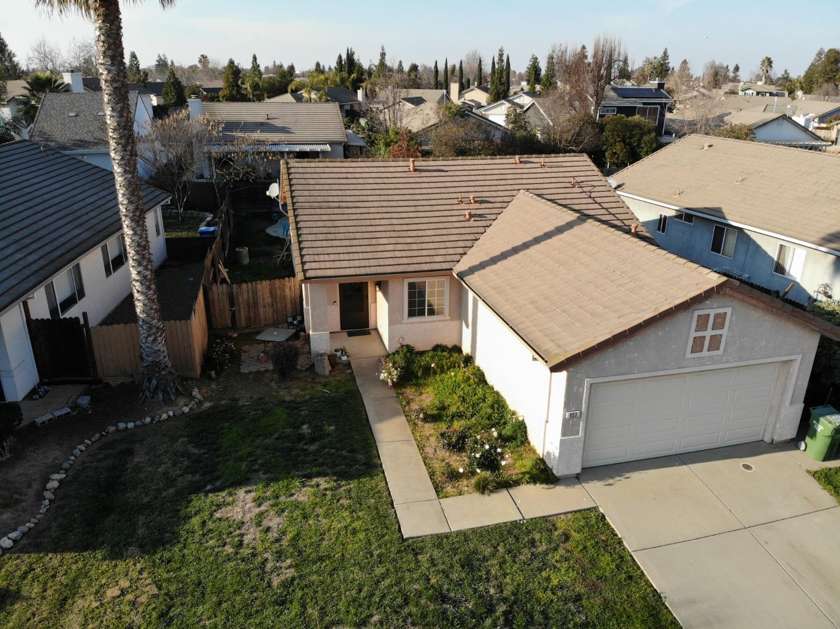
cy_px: 314
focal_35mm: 24
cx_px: 420
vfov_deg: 56.8
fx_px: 582
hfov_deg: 71.6
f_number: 2.8
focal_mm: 4.5
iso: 100
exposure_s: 1/555
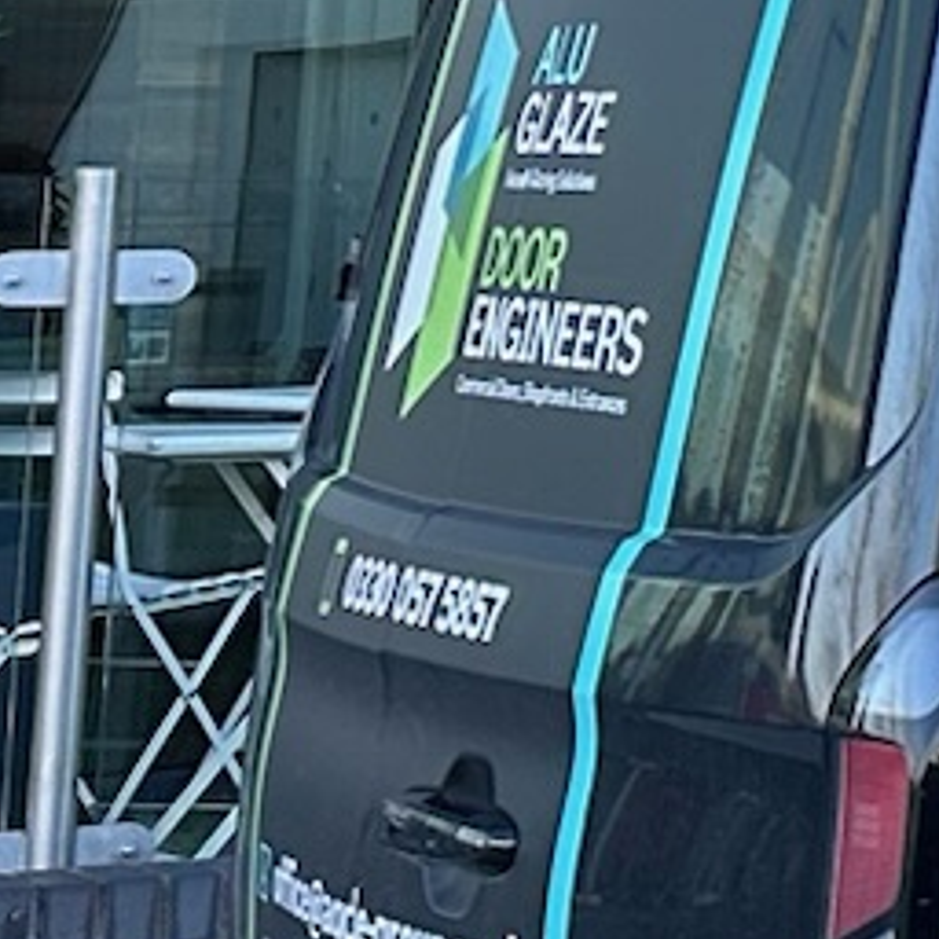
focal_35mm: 170
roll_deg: +0.0
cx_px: 3481
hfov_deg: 7.7
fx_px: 5217
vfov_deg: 10.0
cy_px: -481
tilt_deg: +7.3
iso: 80
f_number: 1.78
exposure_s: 1/452
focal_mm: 6.86
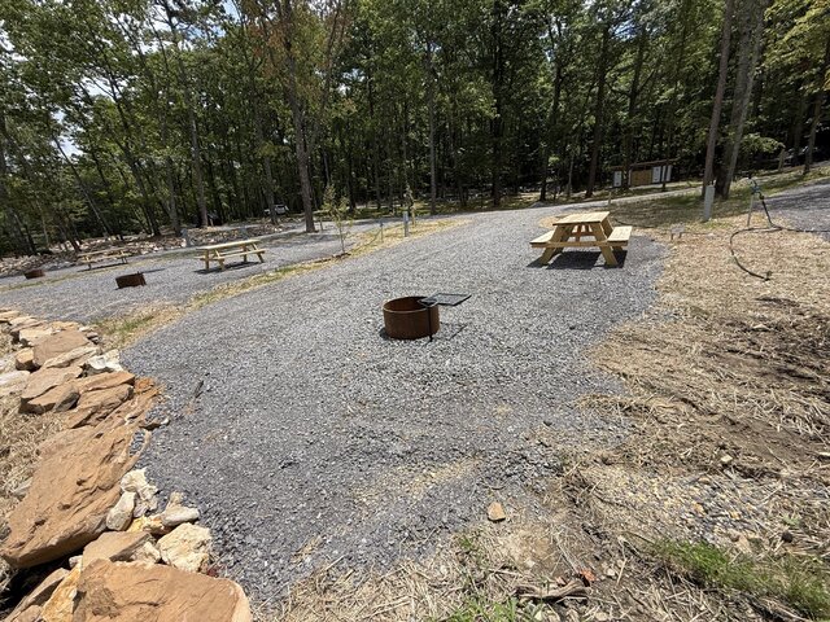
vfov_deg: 85.7
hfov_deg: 102.1
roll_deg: +3.4
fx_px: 336
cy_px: 311
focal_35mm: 14
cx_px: 415
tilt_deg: -12.7
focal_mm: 2.22
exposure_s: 1/2024
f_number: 2.2
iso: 50
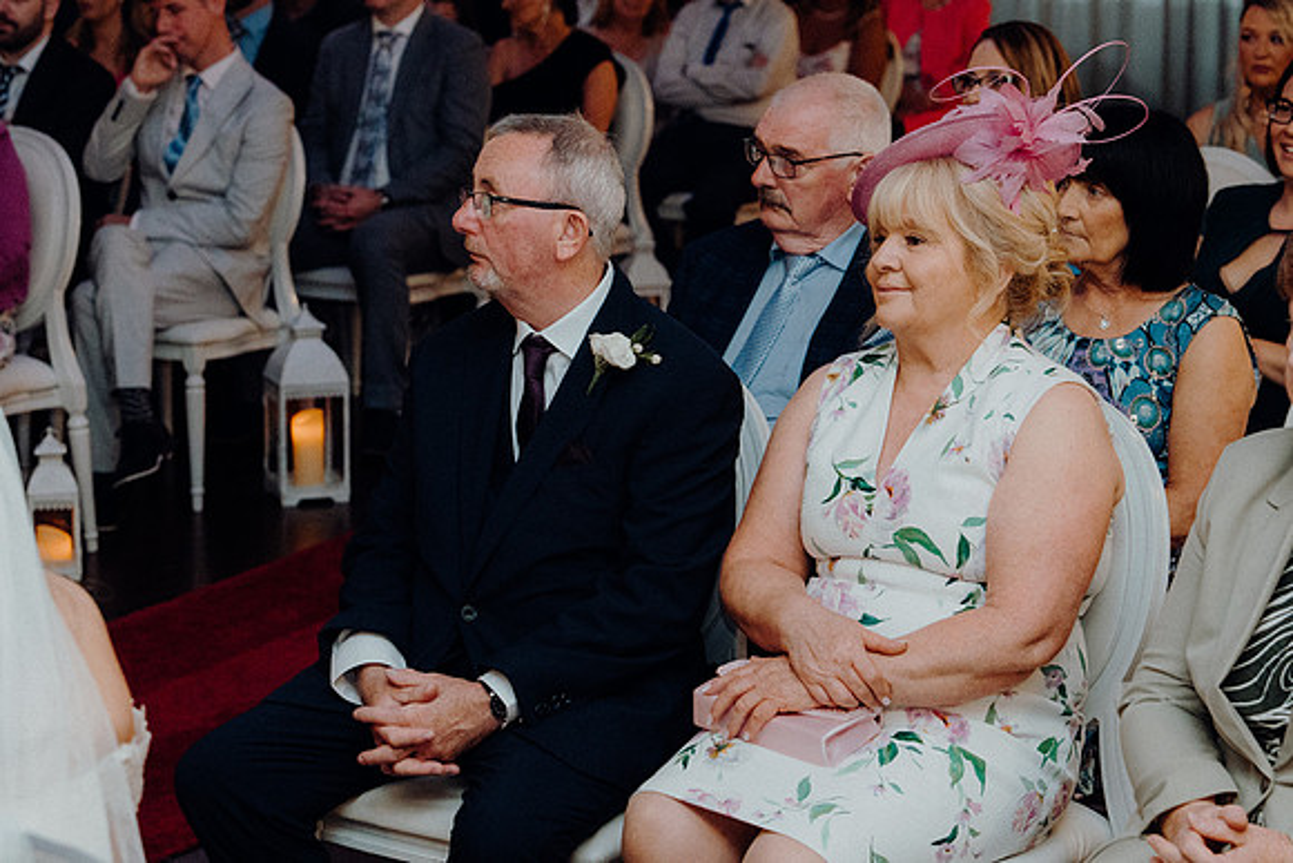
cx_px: 646
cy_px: 432
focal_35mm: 85
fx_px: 3053
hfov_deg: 23.9
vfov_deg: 16.1
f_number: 3.5
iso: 2500
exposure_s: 1/160
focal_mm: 57
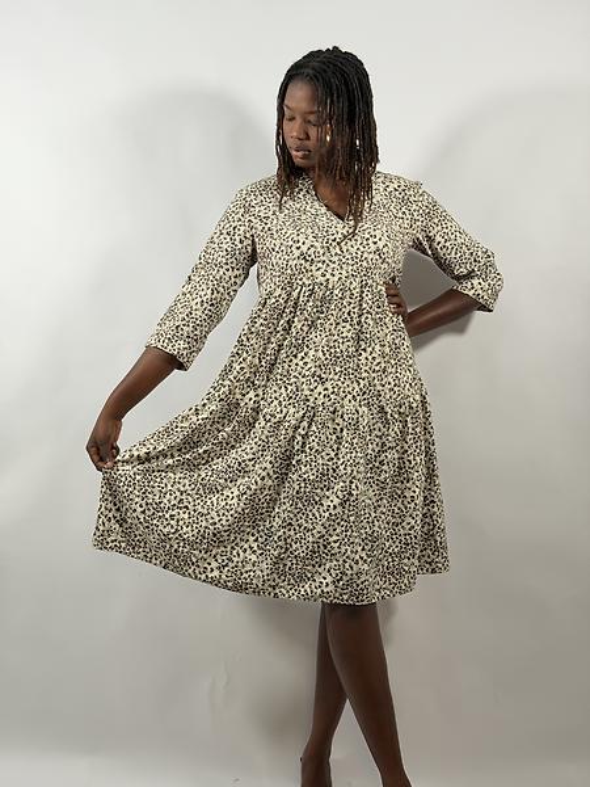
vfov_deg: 39.7
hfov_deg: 30.3
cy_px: 394
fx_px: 1091
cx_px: 295
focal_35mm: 48
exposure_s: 1/100
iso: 64
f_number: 1.78
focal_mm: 6.76
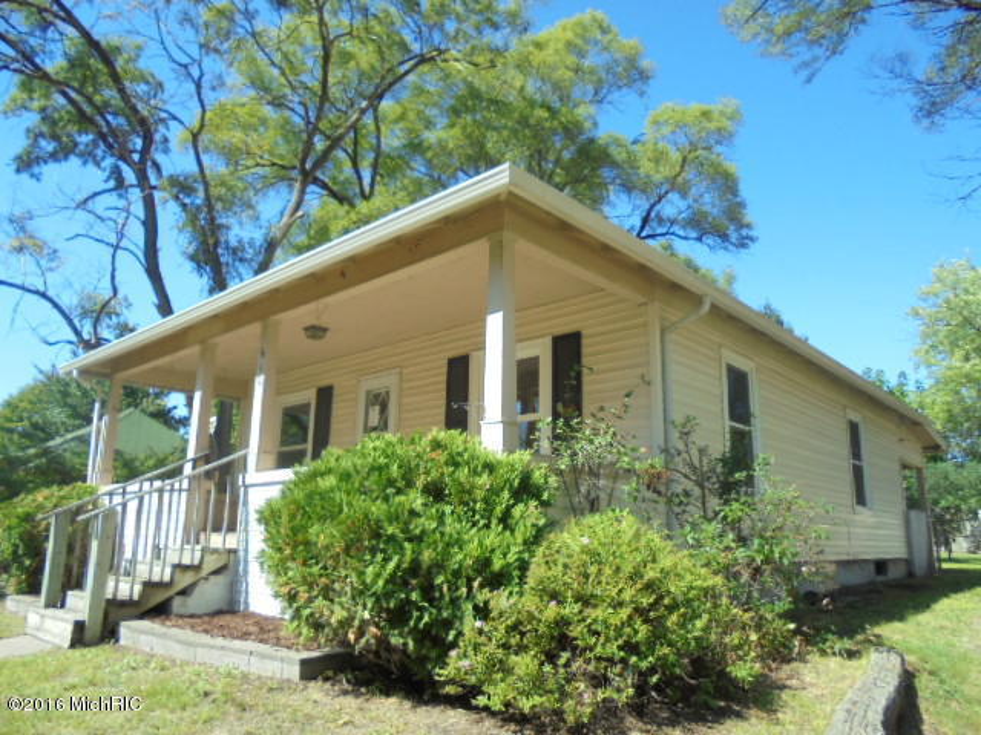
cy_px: 368
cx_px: 490
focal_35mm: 26
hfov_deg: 67.3
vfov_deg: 53.1
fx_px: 737
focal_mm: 4.6
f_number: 3.5
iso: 100
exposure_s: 1/400
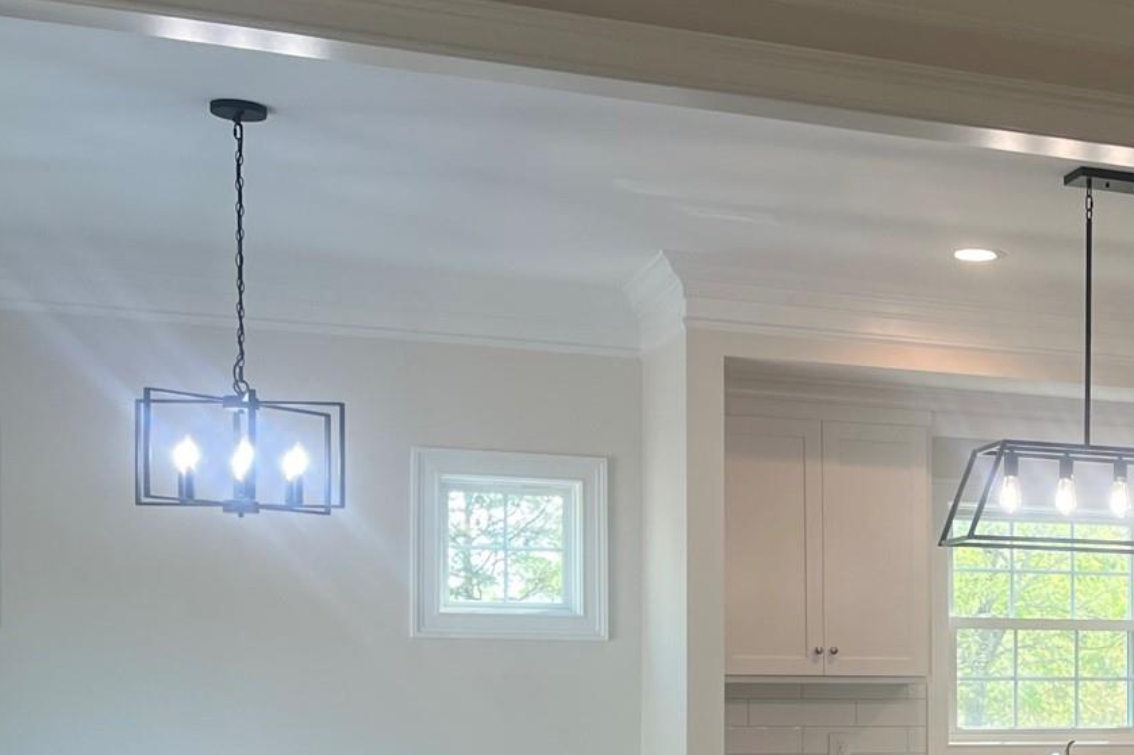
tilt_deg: -0.5
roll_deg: +0.0
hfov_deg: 28.4
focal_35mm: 66
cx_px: 1175
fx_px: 2078
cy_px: 712
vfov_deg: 20.1
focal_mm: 5.1
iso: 50
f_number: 1.6
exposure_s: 1/120
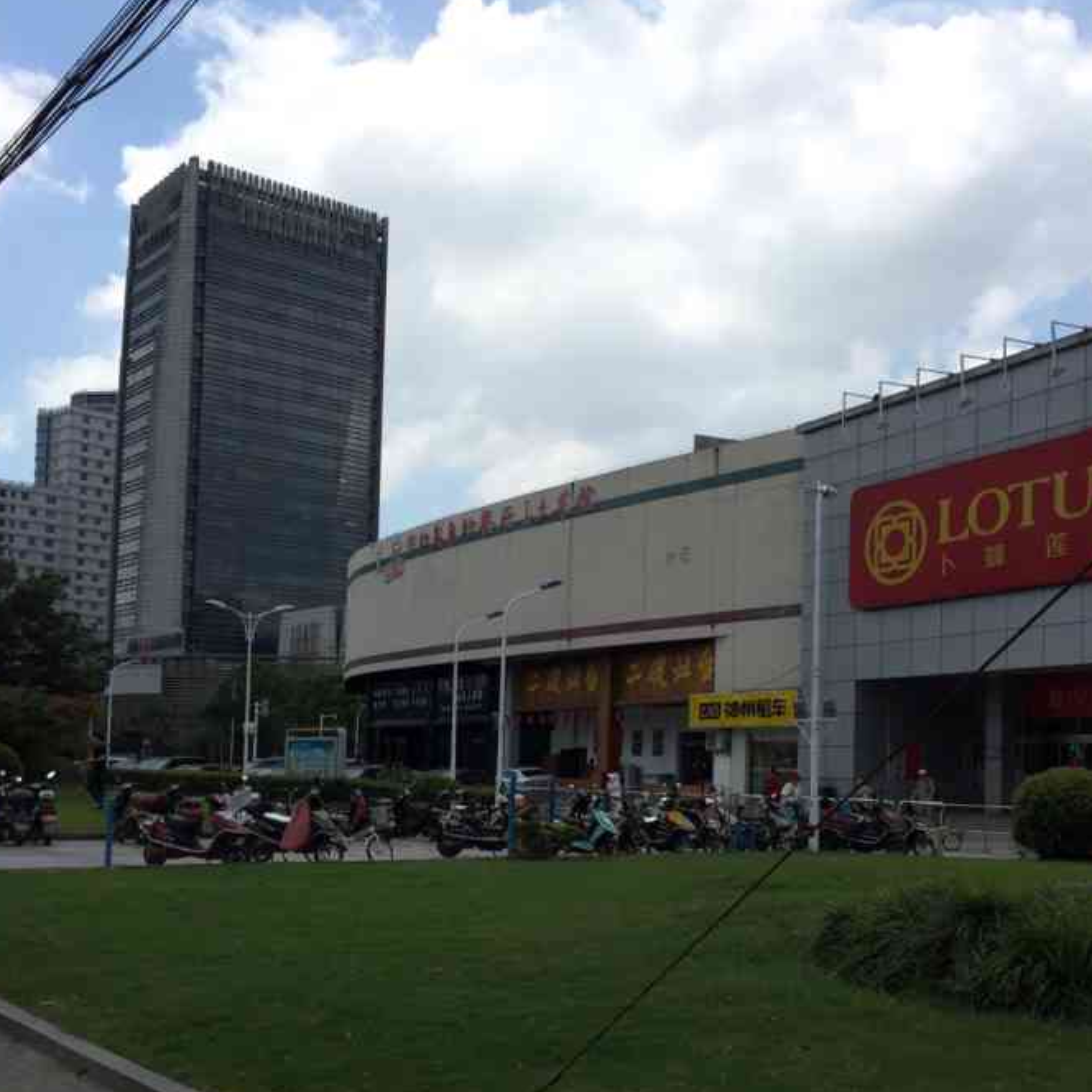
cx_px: 558
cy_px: 695
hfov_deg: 46.0
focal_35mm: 36
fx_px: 1285
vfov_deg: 45.6
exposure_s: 1/2825
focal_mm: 4.15
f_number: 2.2
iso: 32
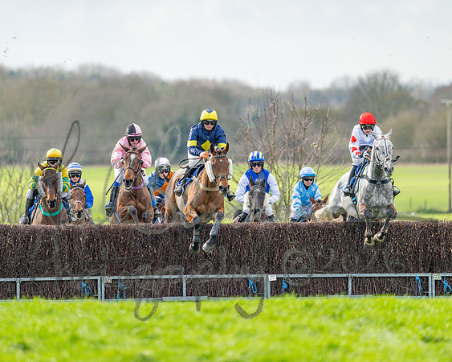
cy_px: 181
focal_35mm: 450
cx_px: 181
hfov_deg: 4.3
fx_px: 6024
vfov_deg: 3.4
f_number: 4.5
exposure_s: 1/1600
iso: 500
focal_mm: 400
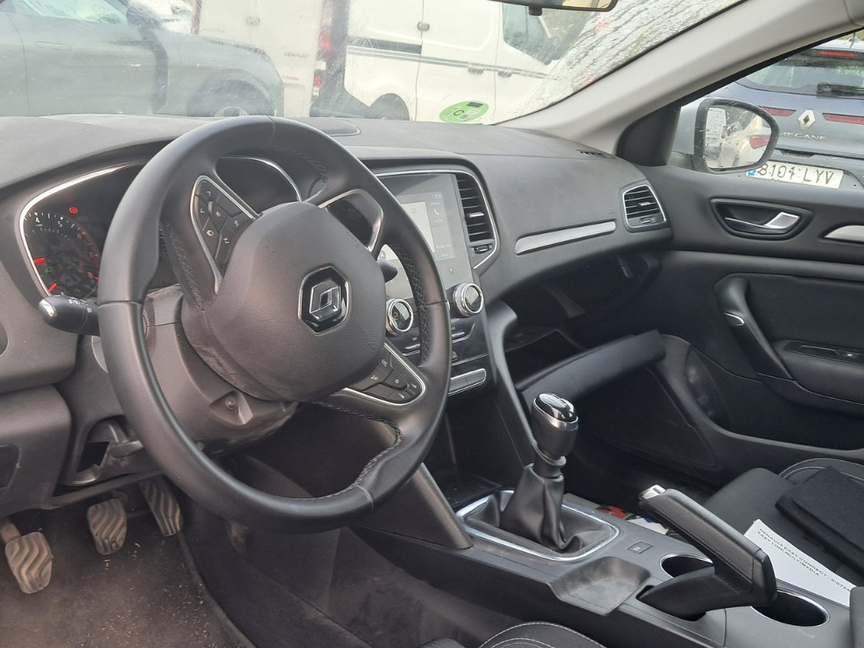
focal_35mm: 35
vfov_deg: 40.7
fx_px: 874
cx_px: 362
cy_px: 310
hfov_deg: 52.4
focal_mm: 4
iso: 50
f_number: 1.8
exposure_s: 1/50
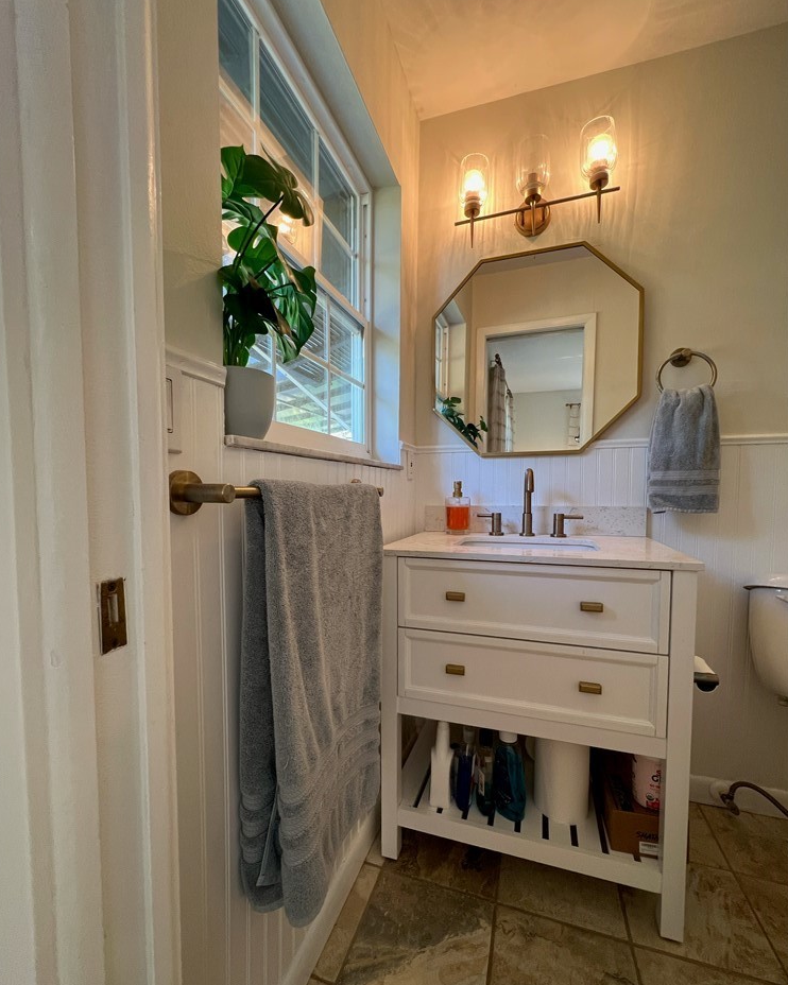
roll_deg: +0.2
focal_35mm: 14
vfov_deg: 100.6
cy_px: 517
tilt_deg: -3.6
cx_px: 383
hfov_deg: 87.9
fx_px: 408
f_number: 1.8
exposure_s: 1/120
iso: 200
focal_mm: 1.57
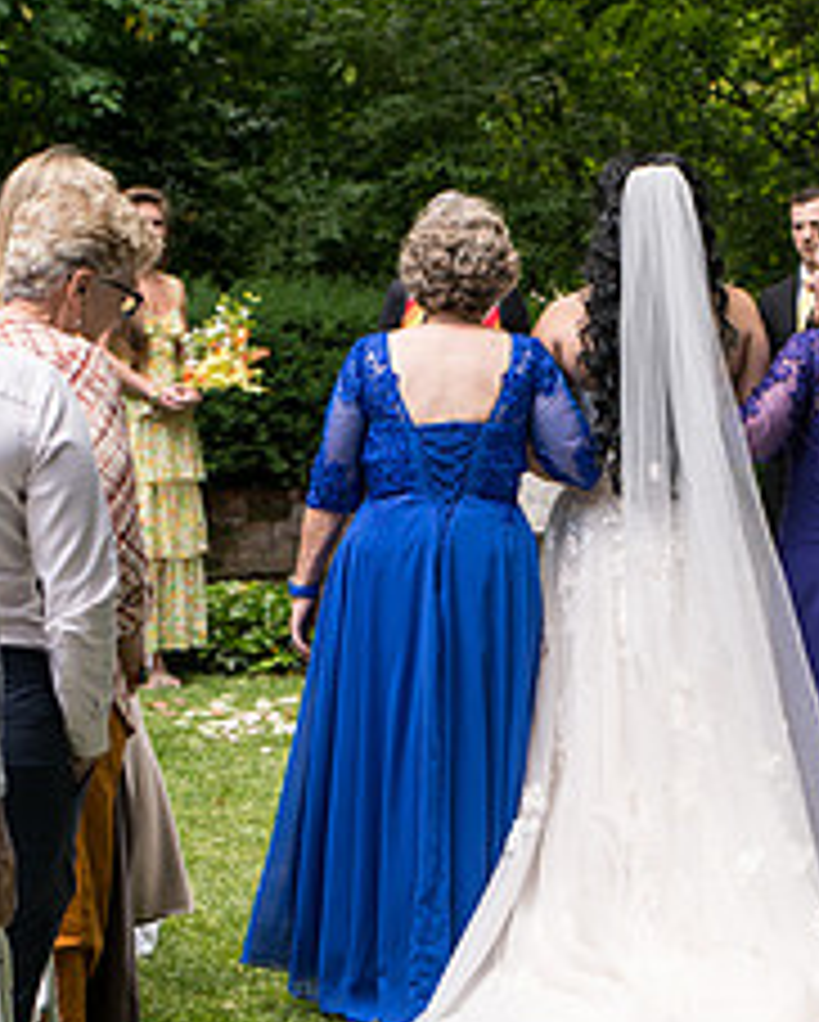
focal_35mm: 130
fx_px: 3934
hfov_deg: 11.9
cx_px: 616
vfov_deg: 14.8
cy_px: 657
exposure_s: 1/400
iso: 250
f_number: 4
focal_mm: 70
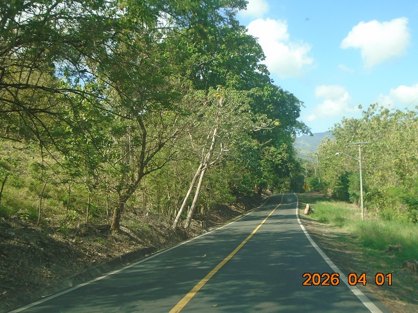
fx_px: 435
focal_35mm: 36
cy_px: 156
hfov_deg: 51.4
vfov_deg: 39.6
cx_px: 209
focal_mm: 6.4
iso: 100
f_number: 3.8
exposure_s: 1/250
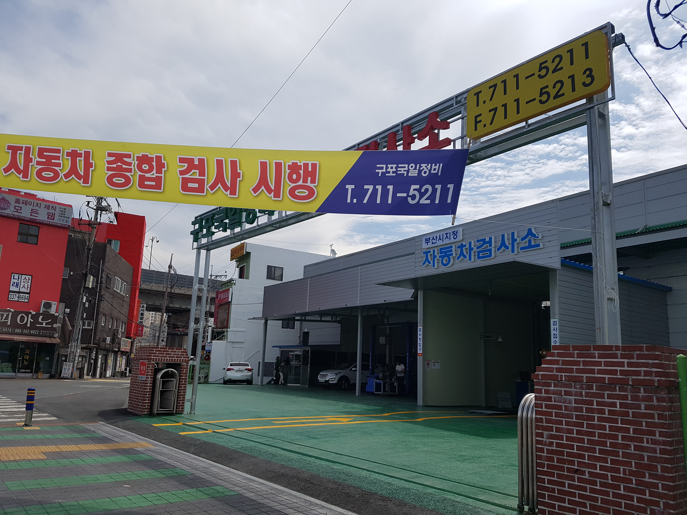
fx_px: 516
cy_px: 258
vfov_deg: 53.1
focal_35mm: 26
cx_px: 344
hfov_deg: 67.3
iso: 50
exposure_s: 1/4256
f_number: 1.7
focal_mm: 4.2
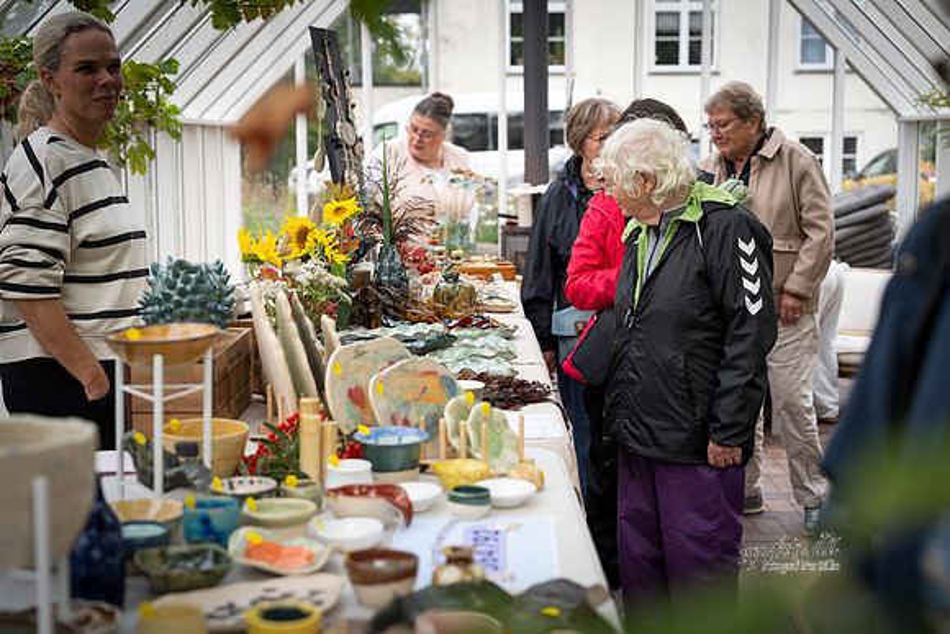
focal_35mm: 51
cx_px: 475
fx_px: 1346
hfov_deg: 38.9
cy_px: 317
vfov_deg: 26.5
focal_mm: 51
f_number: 3.5
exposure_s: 1/200
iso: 200
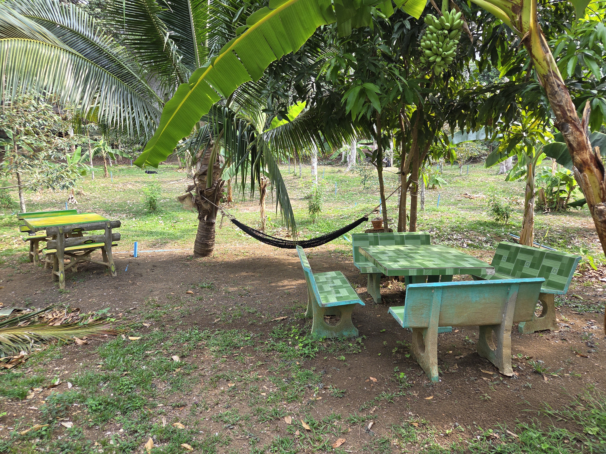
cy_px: 227
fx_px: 403
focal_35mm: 23
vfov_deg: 58.9
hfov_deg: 73.9
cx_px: 303
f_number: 1.8
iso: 40
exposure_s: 1/180
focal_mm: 5.4
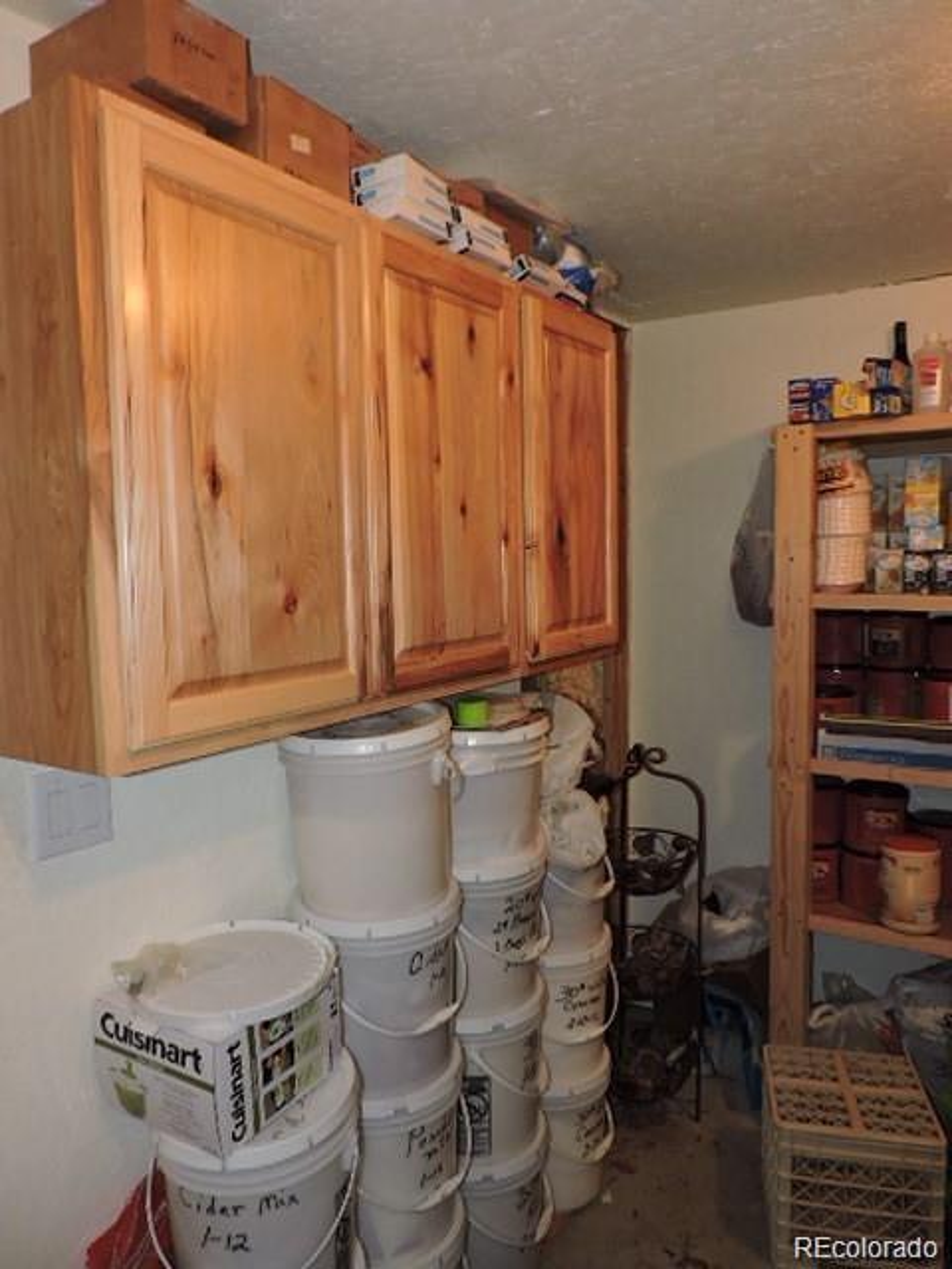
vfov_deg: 71.6
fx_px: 880
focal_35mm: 24
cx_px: 476
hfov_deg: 56.8
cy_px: 634
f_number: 3
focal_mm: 4.3
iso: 200
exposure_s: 1/30
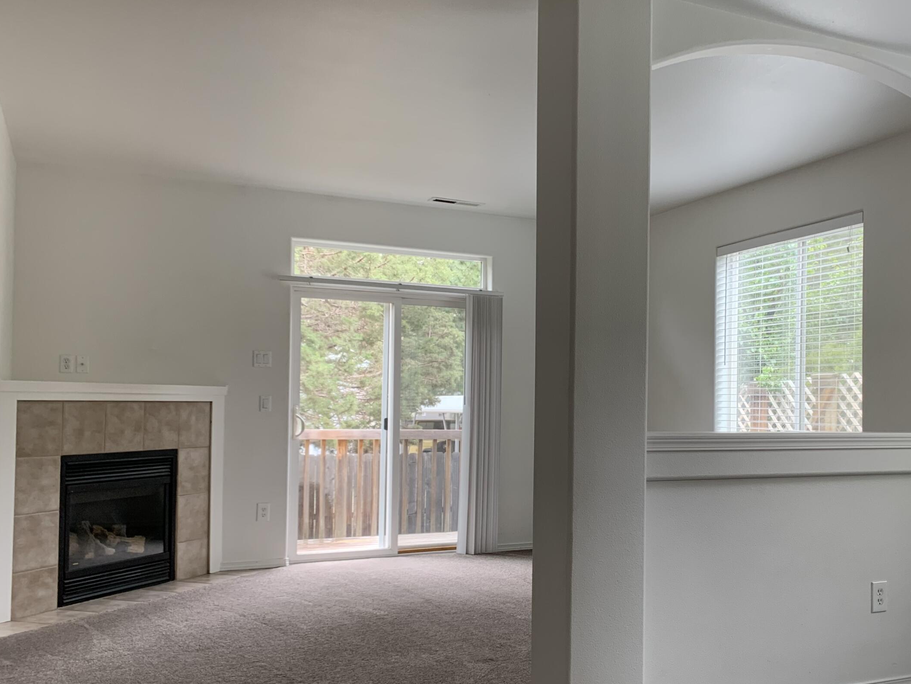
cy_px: 407
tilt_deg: -0.8
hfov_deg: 48.9
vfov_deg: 38.5
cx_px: 637
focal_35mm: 37
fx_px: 974
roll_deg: -0.7
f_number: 1.8
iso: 64
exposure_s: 1/60
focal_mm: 4.25
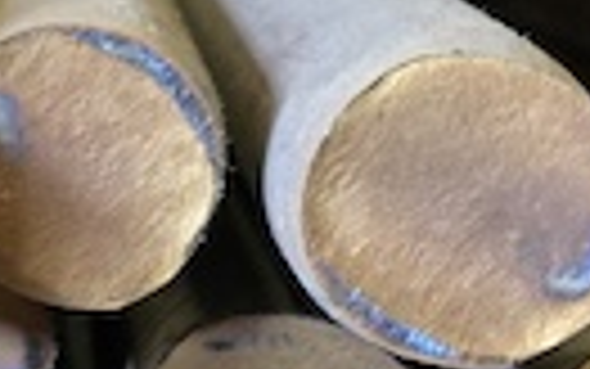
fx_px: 1802
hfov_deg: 16.0
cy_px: 315
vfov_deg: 11.6
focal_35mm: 112
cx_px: -450
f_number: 1.7
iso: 1000
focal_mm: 6.3
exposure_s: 1/120
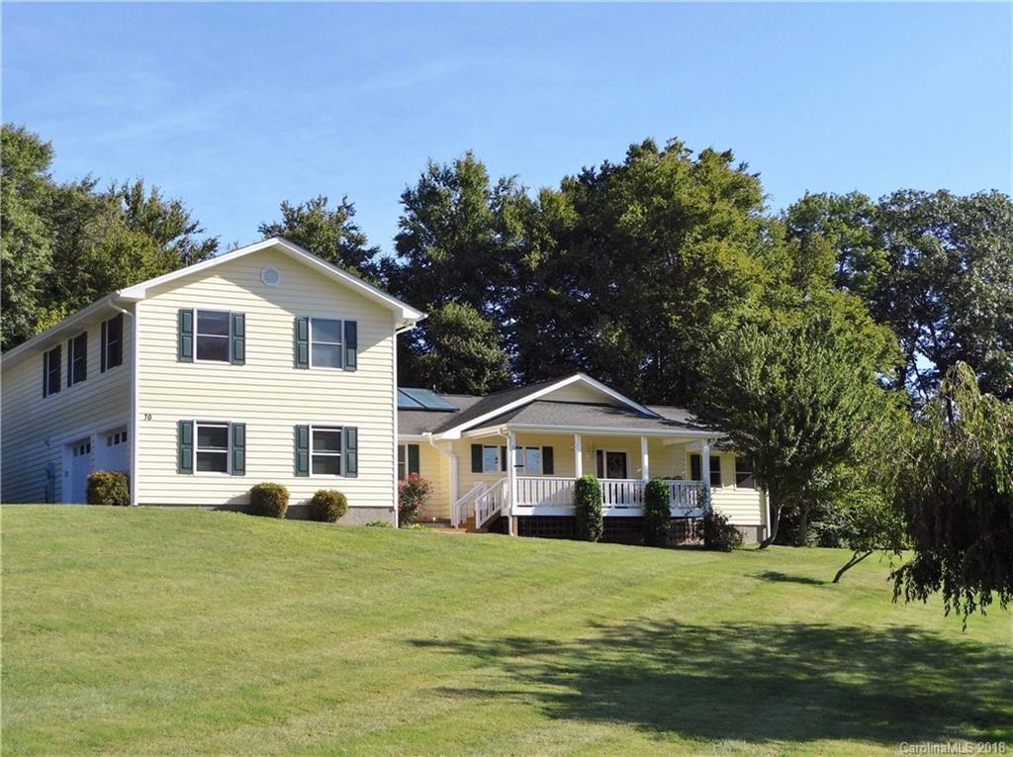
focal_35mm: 58
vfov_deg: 25.2
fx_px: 1695
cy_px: 378
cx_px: 506
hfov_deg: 33.3
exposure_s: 1/640
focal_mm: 10.4
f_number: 4.7
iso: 100
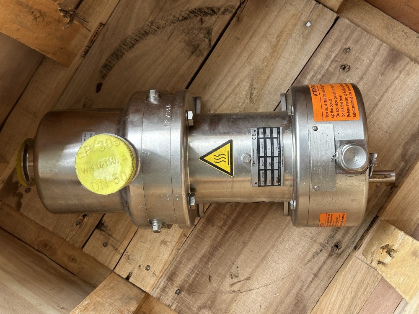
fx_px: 581
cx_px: 210
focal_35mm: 48
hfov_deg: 39.7
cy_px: 157
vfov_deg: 30.3
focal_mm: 6.86
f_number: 1.78
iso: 50
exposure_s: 1/128
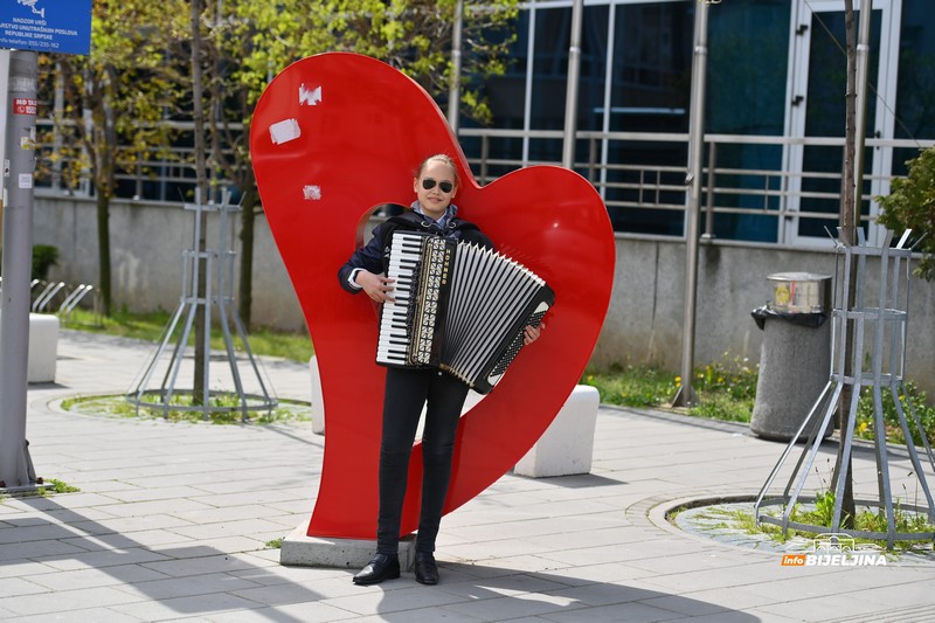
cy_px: 312
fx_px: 2129
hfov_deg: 24.8
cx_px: 468
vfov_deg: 16.6
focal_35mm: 82
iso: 320
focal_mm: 82
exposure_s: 1/5000
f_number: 3.5
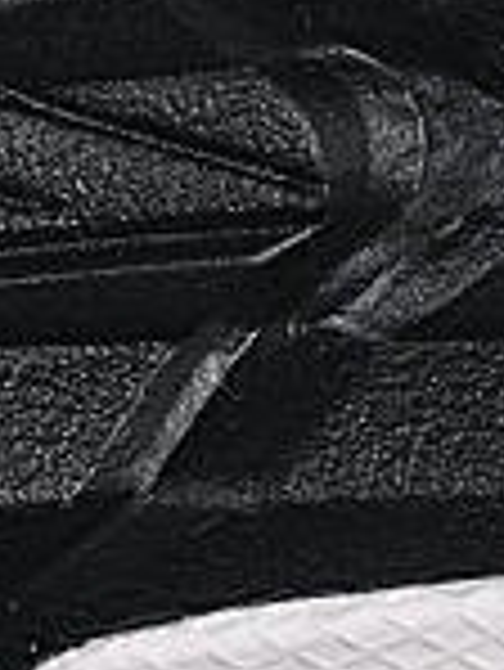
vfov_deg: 3.8
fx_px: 10100
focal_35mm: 521
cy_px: -679
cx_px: -819
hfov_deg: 2.8
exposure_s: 1/60
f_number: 6.3
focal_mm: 50
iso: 160
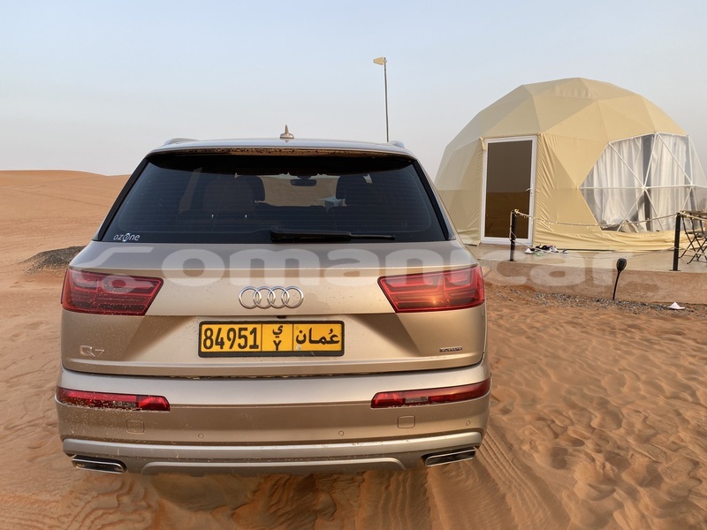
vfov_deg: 53.1
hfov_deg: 67.3
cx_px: 354
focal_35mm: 26
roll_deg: +1.4
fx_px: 531
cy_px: 265
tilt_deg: -7.0
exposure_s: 1/204
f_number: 1.8
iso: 32
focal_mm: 4.25
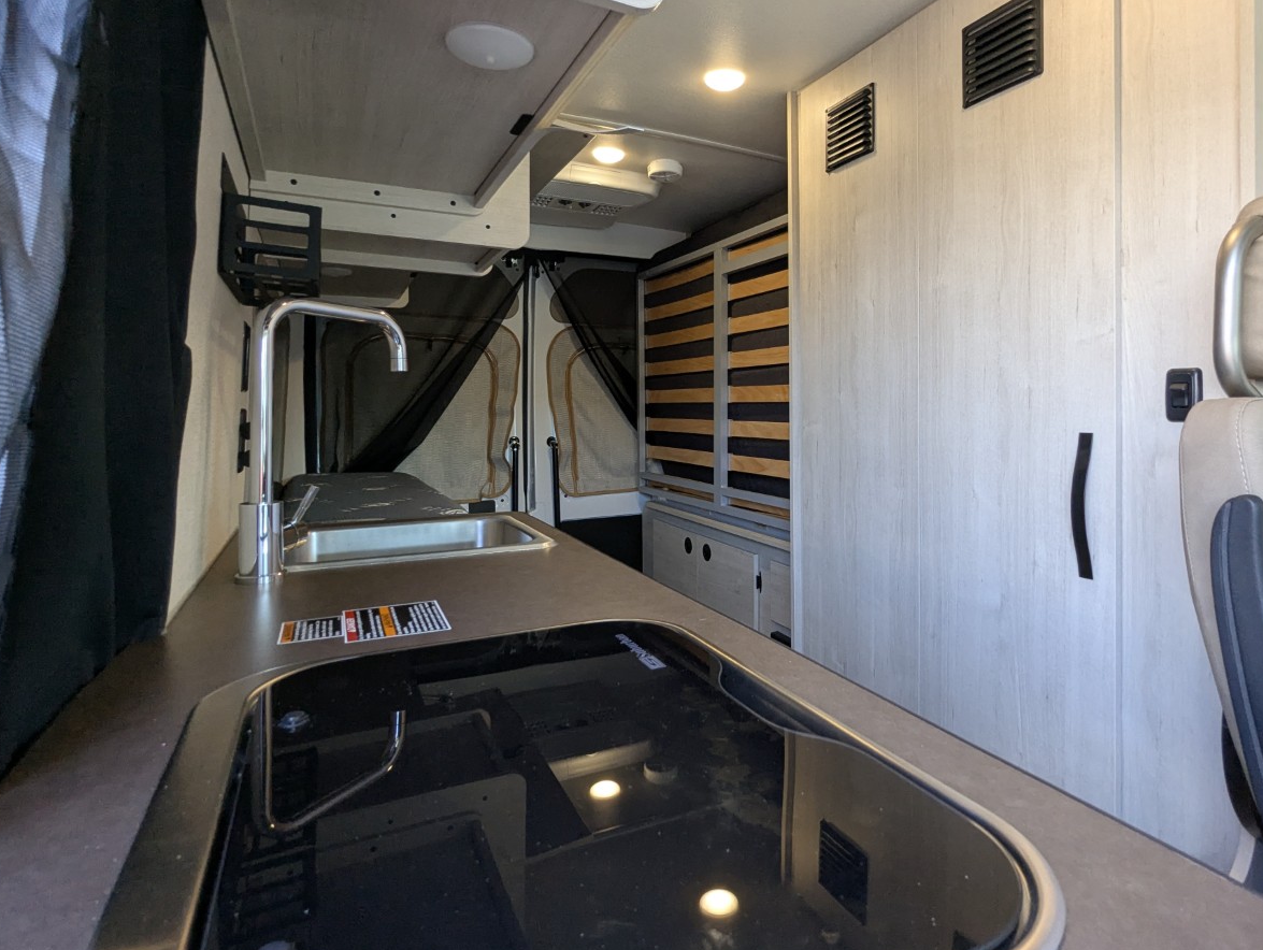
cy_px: 408
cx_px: 716
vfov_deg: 68.5
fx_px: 694
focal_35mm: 19
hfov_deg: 84.1
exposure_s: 1/125
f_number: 2.2
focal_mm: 2.35
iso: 207
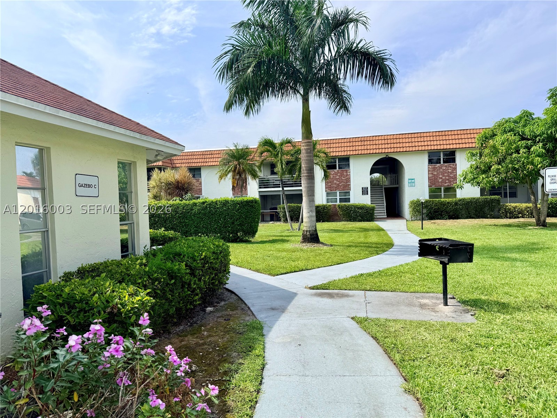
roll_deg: +2.0
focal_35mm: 24
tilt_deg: -0.1
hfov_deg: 71.6
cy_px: 209
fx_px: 386
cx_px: 278
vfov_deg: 56.8
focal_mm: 6.76
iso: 80
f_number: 1.78
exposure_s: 1/5319
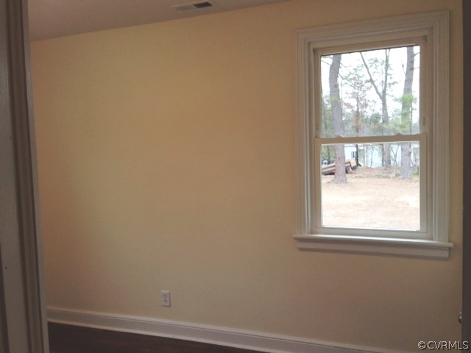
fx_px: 449
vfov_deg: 42.9
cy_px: 176
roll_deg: +0.8
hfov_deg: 55.4
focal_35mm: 33
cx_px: 236
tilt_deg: -2.5
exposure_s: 1/24
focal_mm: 4.12
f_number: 2.4
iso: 50
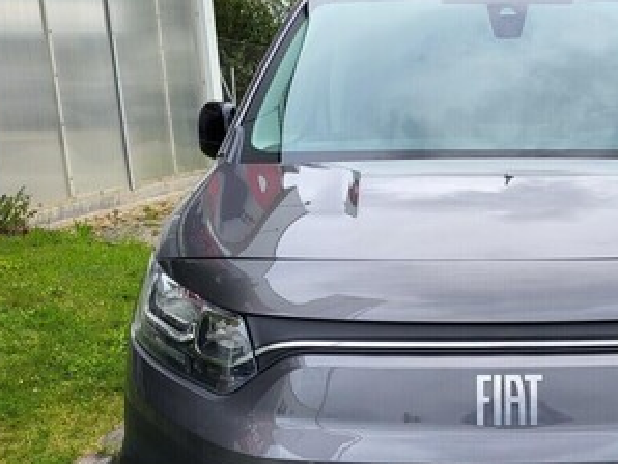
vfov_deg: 30.0
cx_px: 510
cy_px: 322
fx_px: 858
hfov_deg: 37.9
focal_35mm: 48
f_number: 1.8
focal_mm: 5.4
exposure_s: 1/880
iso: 40
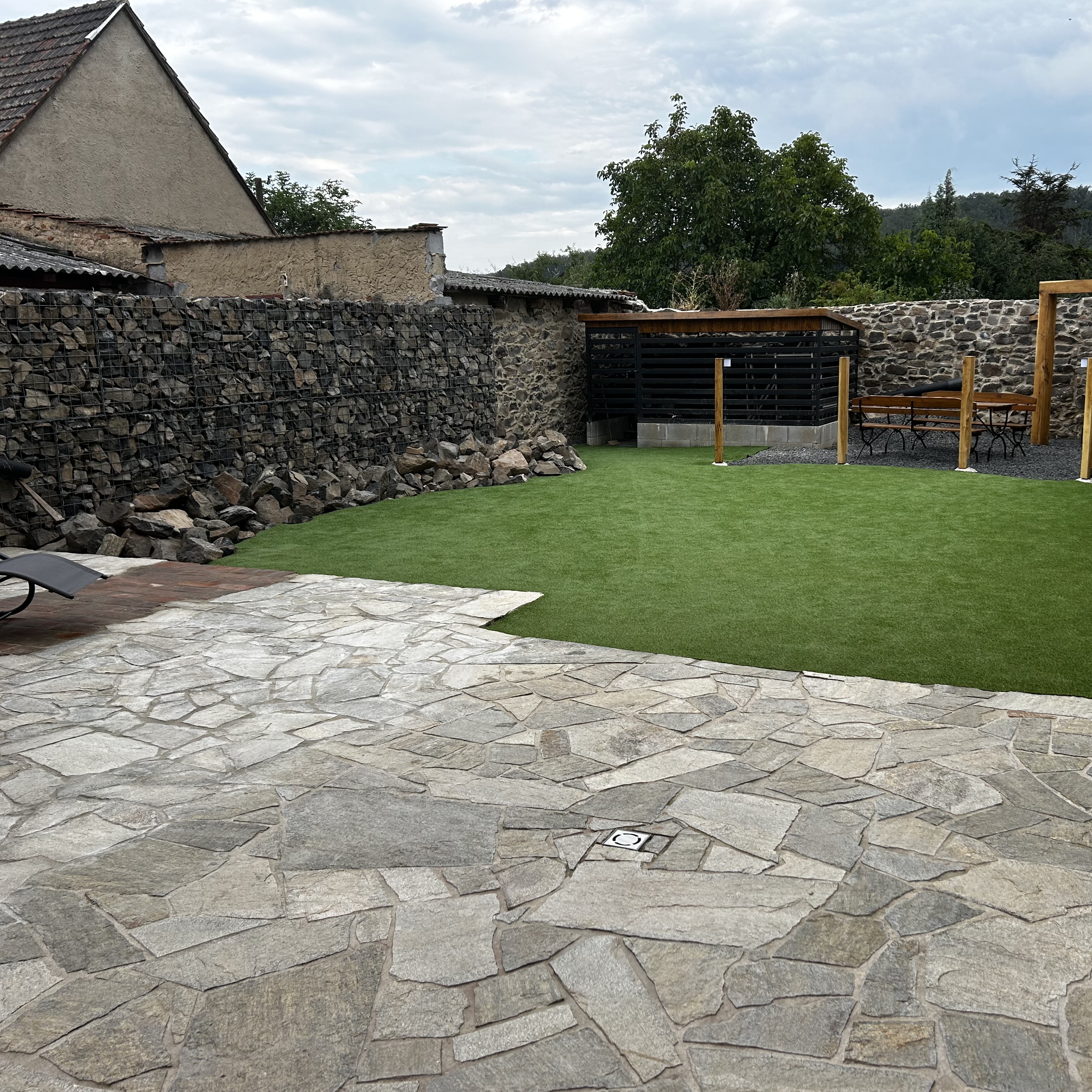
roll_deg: +0.7
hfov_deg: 52.2
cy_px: 549
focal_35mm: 31
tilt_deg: -11.3
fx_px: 1106
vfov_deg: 52.5
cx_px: 657
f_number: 1.5
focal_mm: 5.7
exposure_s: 1/1224
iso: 50
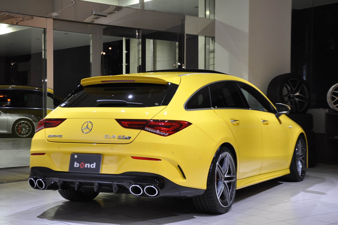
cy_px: 112
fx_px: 563
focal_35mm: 60
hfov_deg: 33.4
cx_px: 169
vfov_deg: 22.6
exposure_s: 1/30
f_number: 5.6
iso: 360
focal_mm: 40
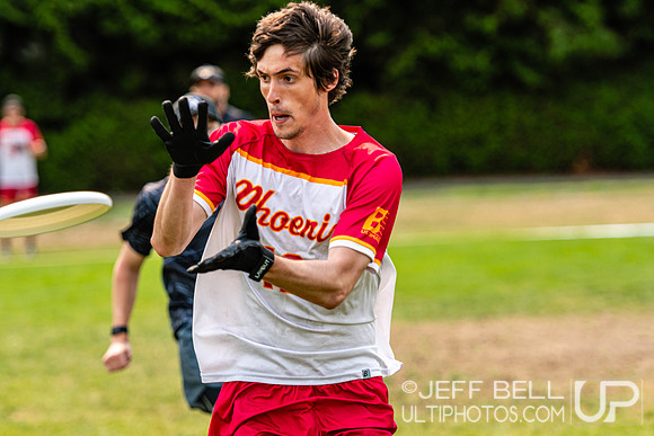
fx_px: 3679
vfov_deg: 6.8
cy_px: 218
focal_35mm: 202
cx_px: 327
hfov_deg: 10.2
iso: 160
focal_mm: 135
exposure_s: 1/1250
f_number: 3.2
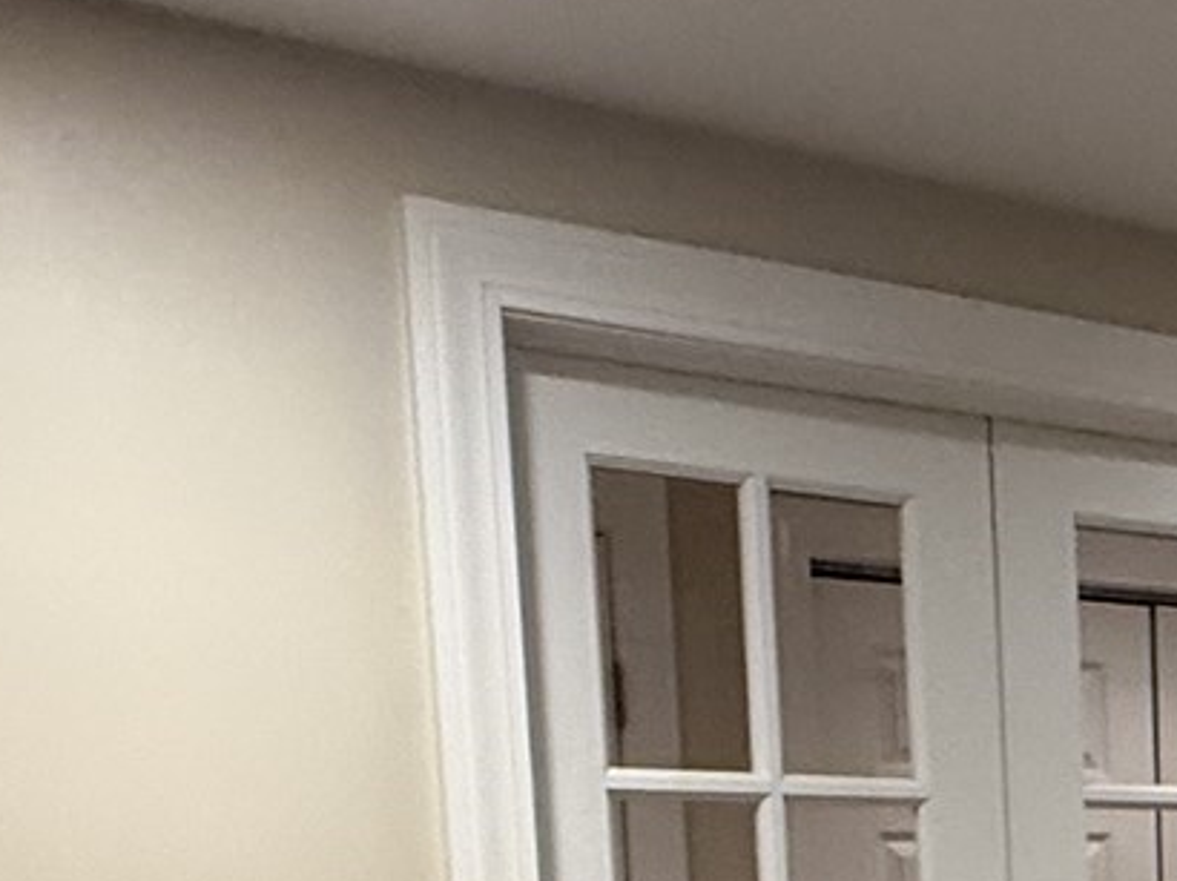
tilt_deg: -6.3
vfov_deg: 19.2
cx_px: 1473
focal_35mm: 70
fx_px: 2379
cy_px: 1197
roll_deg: +0.8
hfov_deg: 24.7
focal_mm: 2.22
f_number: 2.2
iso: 400
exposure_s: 1/120
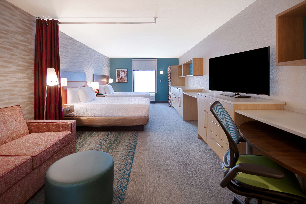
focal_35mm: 17
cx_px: 153
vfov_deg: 69.7
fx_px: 147
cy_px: 102
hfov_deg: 92.4
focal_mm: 11.5
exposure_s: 1/60
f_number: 7.1
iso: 250
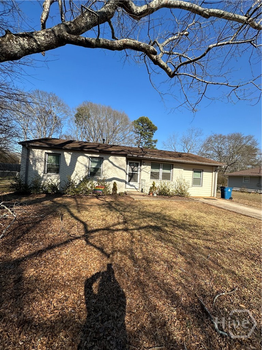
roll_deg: -3.2
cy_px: 175
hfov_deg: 85.7
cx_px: 131
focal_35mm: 14
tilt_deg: +0.6
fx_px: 141
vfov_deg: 102.1
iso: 50
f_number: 2.2
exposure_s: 1/1642
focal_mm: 2.22
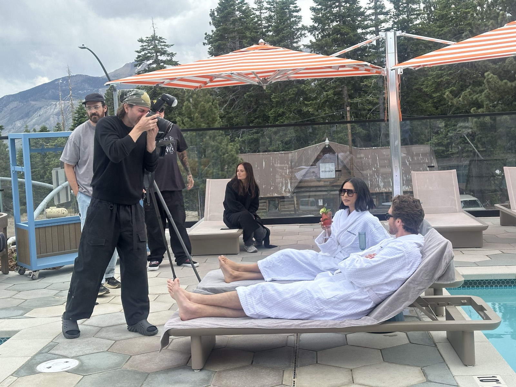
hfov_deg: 39.7
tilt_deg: -5.6
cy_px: 194
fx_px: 716
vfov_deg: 30.3
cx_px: 258
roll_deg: +2.7
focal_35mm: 48
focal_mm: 6.86
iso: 64
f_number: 1.78
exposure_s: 1/1323
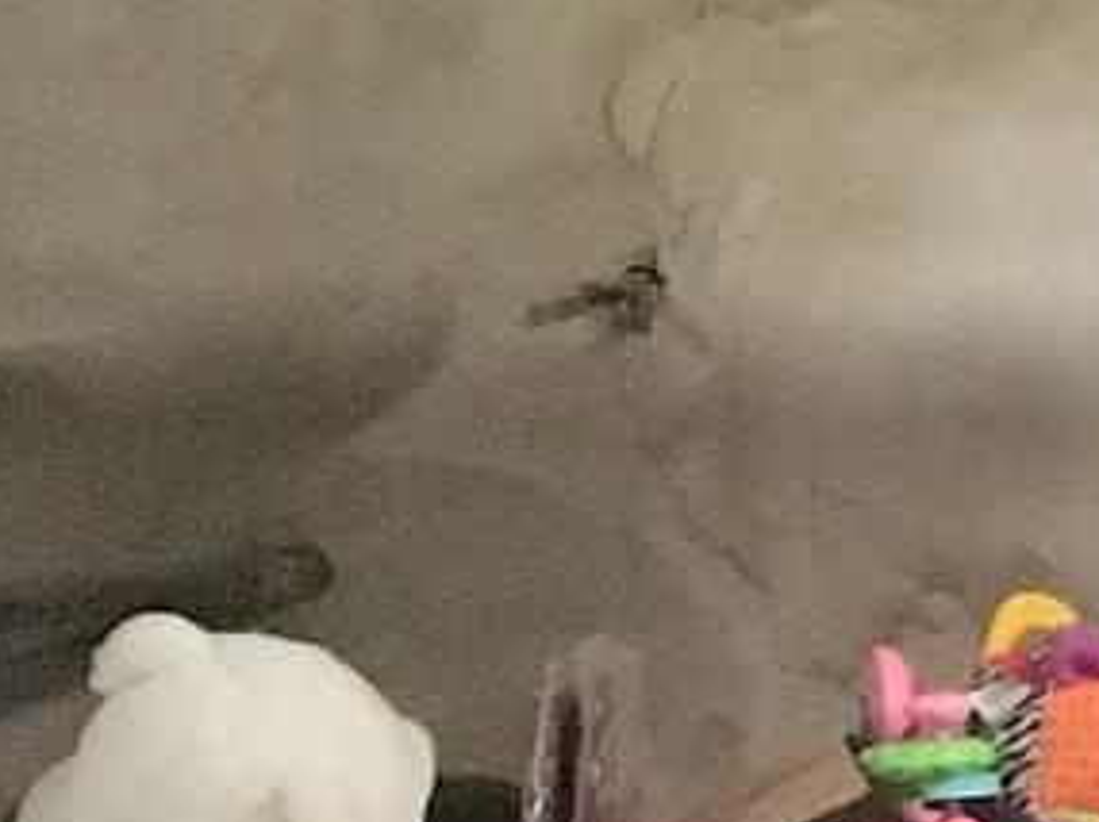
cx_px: 3055
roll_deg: +0.7
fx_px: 6598
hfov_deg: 8.3
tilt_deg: -9.0
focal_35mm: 208
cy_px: 1279
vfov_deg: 7.0
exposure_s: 1/15
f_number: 2.2
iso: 250
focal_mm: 4.15
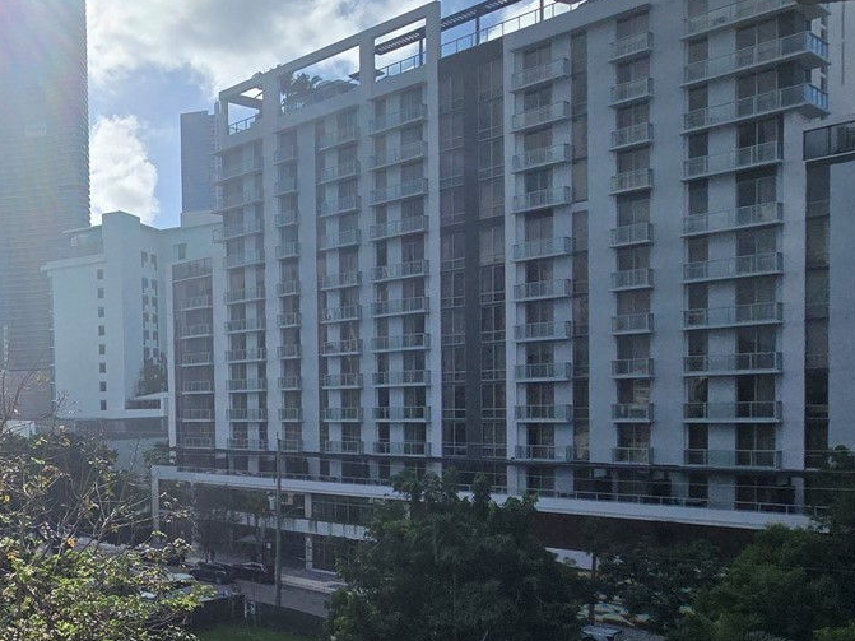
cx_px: -45
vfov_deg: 44.7
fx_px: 766
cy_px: 431
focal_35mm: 31
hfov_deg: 46.3
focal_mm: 2.2
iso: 50
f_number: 2.2
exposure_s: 1/6601
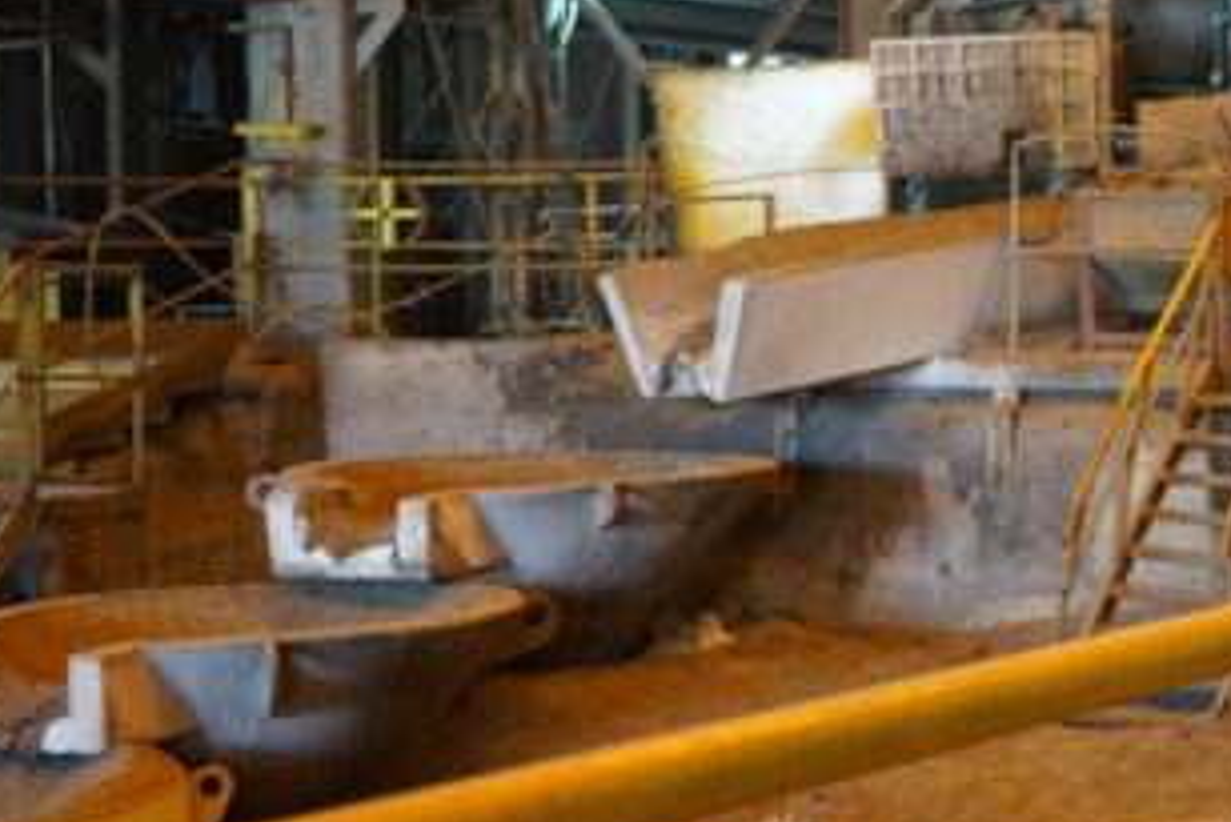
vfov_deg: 14.7
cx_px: 1303
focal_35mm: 93
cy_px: 397
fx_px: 3181
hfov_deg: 21.0
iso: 2000
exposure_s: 1/50
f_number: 4.5
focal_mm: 41
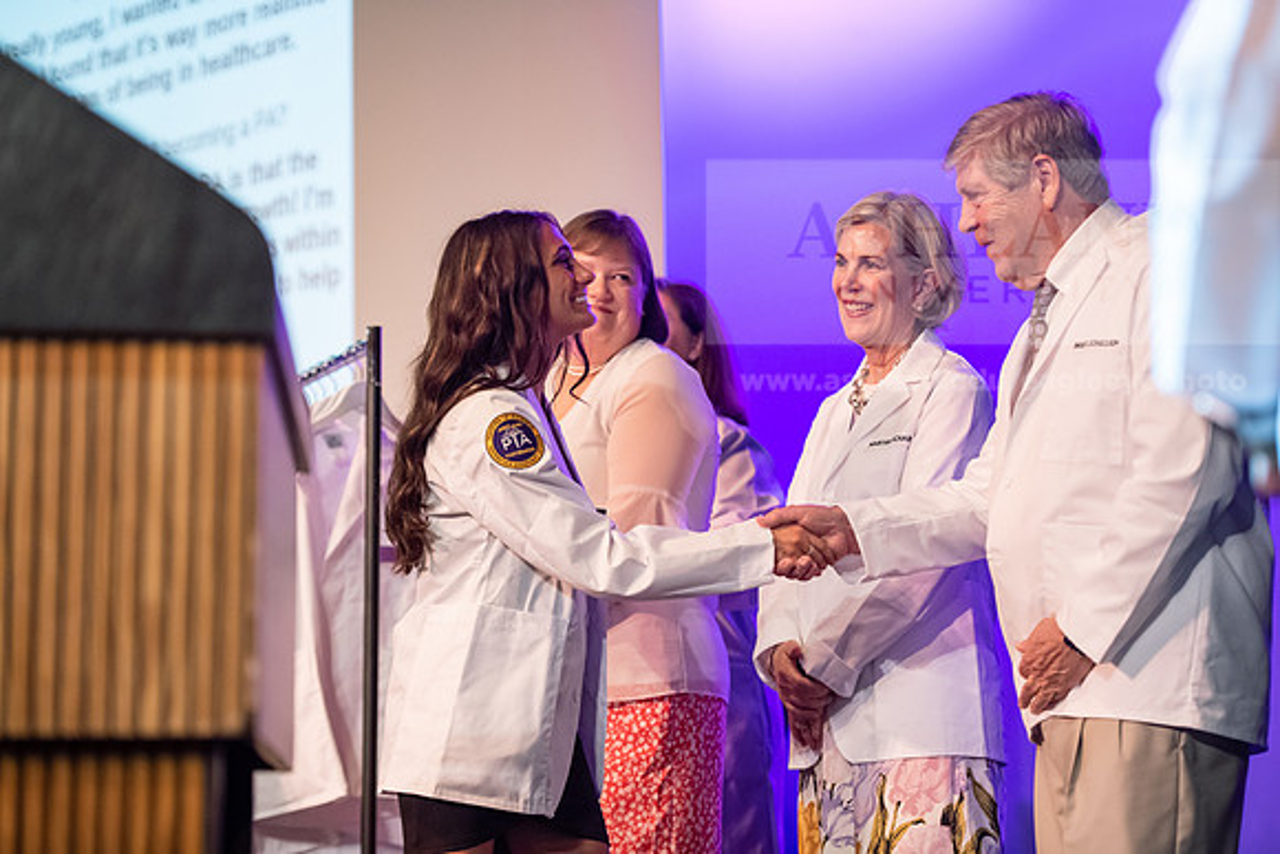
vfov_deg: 14.9
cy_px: 427
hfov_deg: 22.1
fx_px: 3272
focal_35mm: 92
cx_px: 640
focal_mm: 92
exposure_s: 1/200
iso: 4000
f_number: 3.2
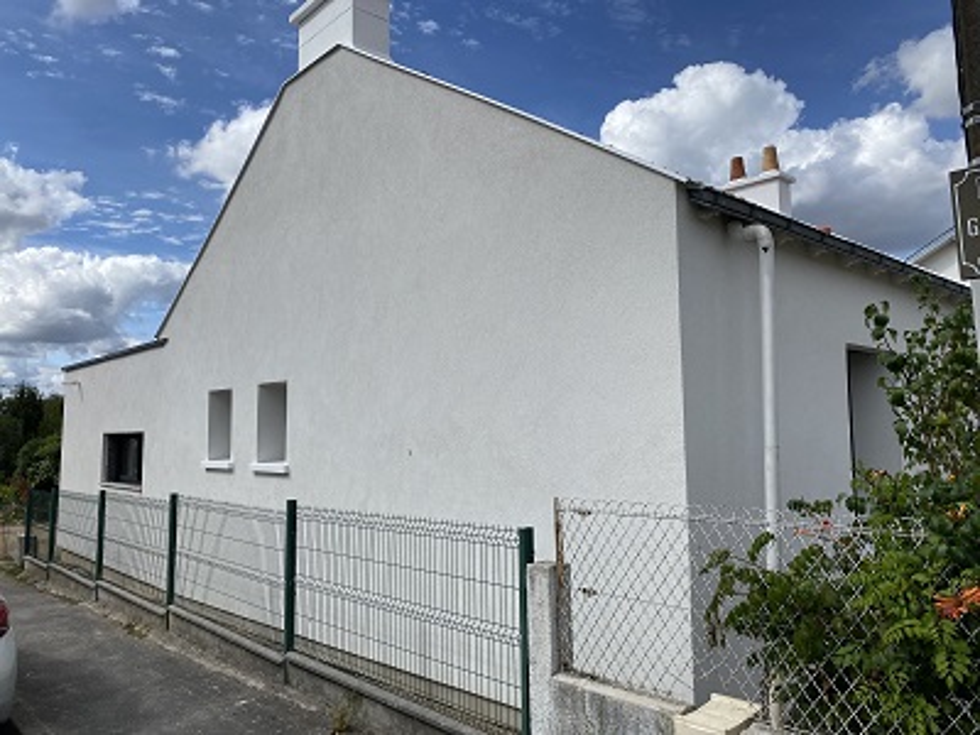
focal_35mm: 26
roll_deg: +0.3
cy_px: 368
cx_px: 490
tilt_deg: +6.0
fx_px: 736
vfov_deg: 53.1
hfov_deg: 67.3
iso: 32
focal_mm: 4.25
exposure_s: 1/5025
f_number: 1.8
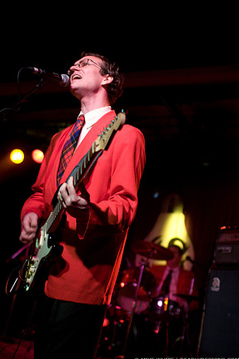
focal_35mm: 47
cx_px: 117
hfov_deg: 28.7
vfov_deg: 41.9
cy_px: 176
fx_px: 468
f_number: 1.8
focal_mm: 30
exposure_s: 1/100
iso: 1000
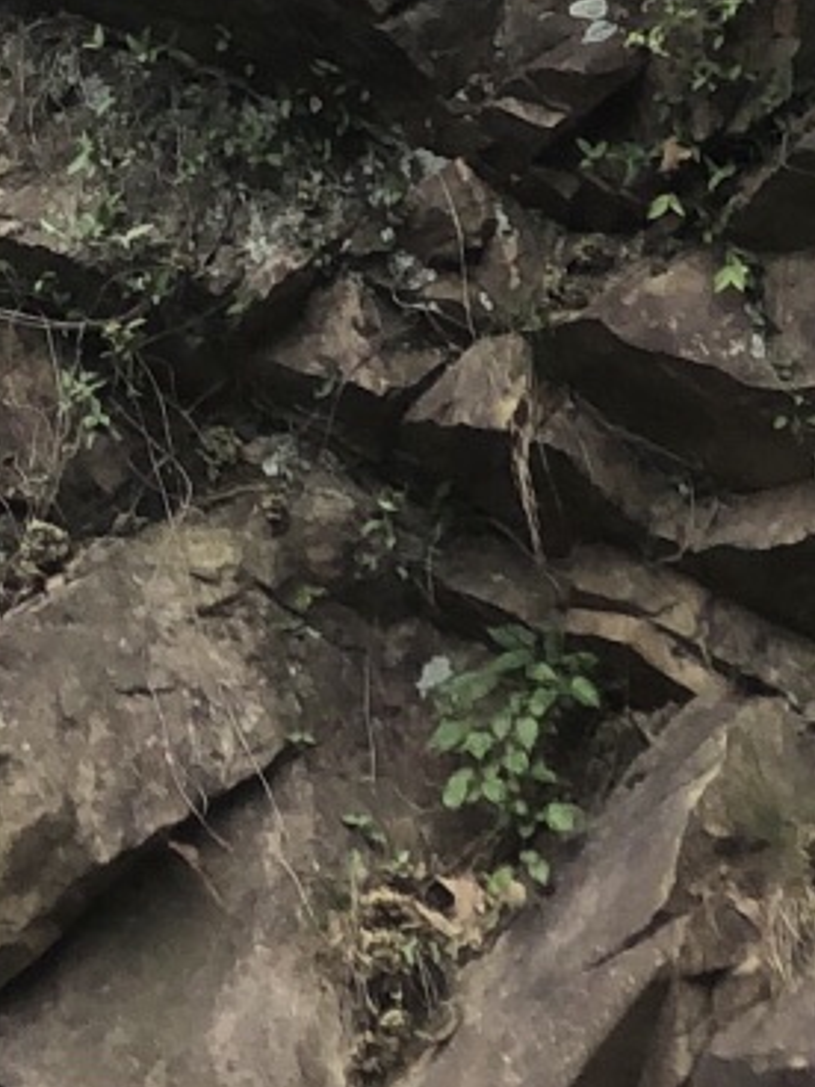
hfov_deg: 5.1
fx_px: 8947
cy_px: -1654
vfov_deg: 6.6
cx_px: -1107
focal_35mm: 285
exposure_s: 1/60
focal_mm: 6
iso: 25
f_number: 2.4
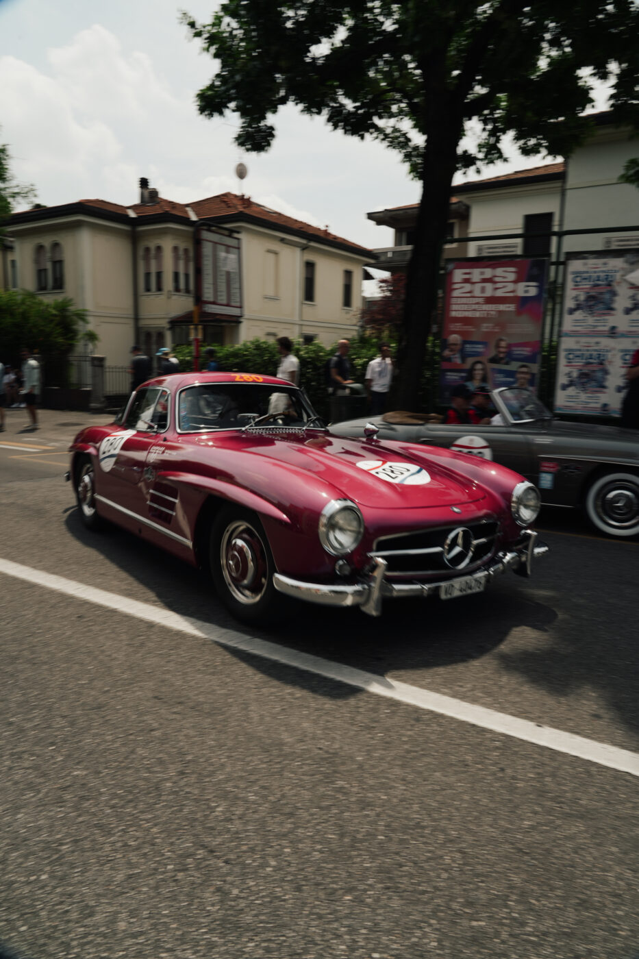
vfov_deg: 73.8
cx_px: 320
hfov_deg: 53.1
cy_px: 480
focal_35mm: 24
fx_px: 639
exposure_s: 1/40
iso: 100
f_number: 16
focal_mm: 24
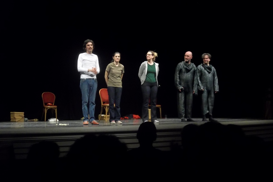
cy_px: 92
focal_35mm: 46
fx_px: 349
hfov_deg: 42.7
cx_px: 136
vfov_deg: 29.3
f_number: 4.5
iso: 320
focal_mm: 7.8
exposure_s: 1/8
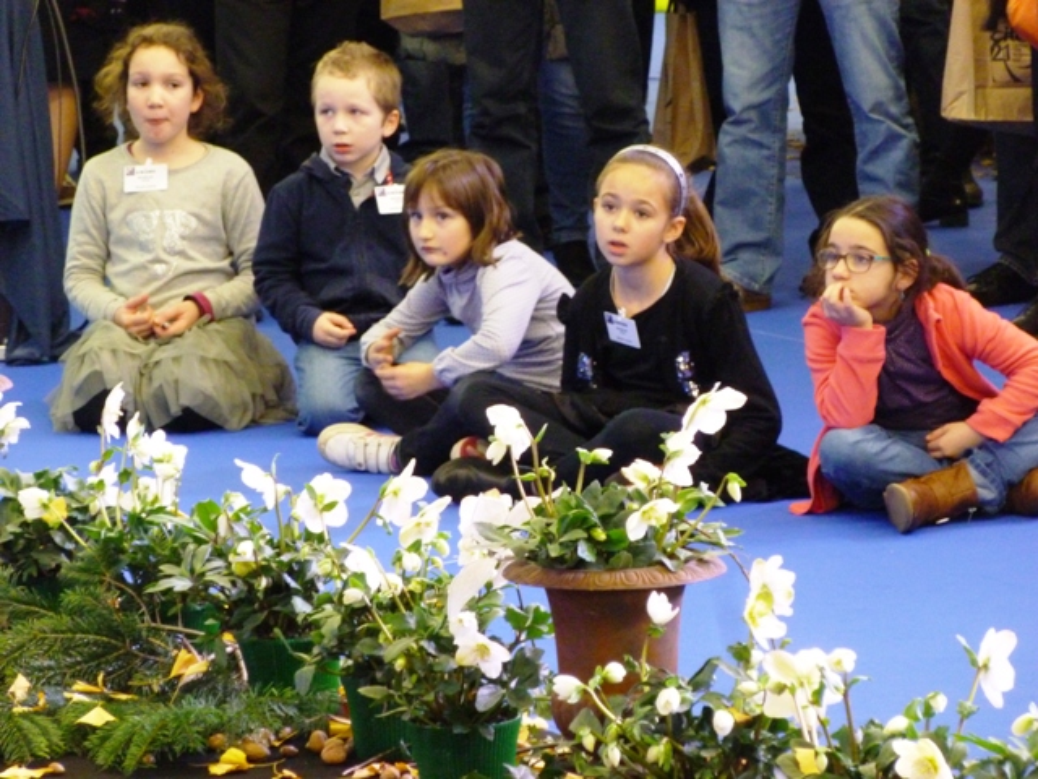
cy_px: 390
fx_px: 6807
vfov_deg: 6.5
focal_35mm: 227
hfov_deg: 8.7
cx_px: 519
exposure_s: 1/10
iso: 800
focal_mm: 40.5
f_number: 5.9
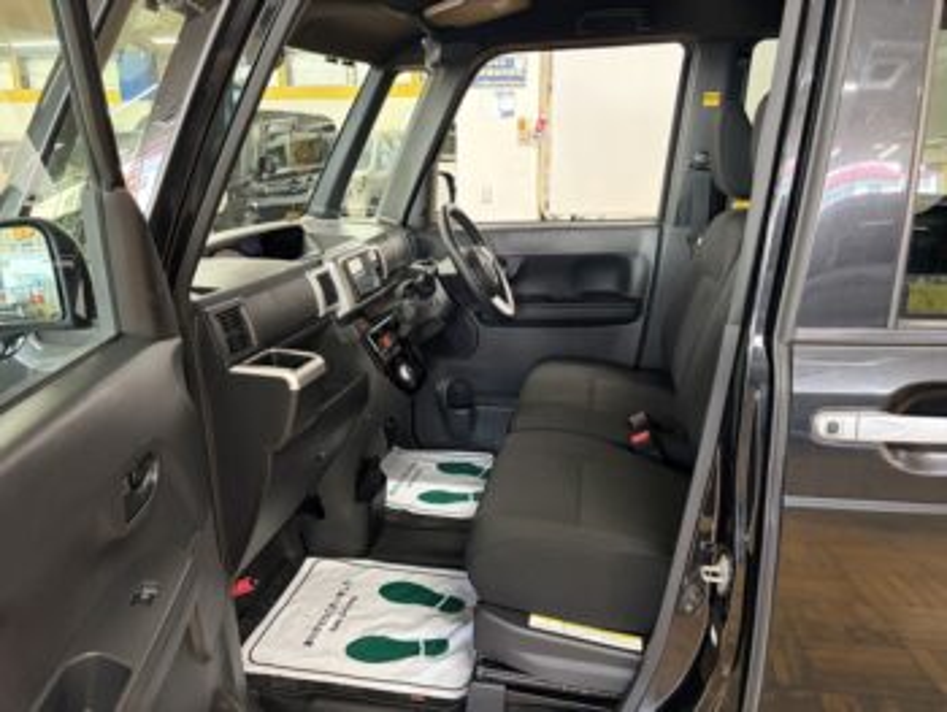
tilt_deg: -13.8
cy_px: 356
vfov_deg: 53.1
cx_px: 474
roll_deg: +1.0
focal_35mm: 26
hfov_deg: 67.3
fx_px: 712
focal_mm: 5.96
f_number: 1.6
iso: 500
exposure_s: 1/50
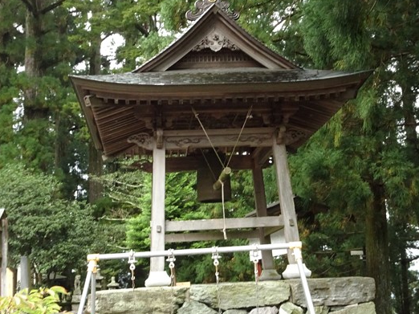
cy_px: 149
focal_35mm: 55
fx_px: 665
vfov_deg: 26.5
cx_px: 214
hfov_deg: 35.0
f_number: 4
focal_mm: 7.05
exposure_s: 1/50
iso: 640
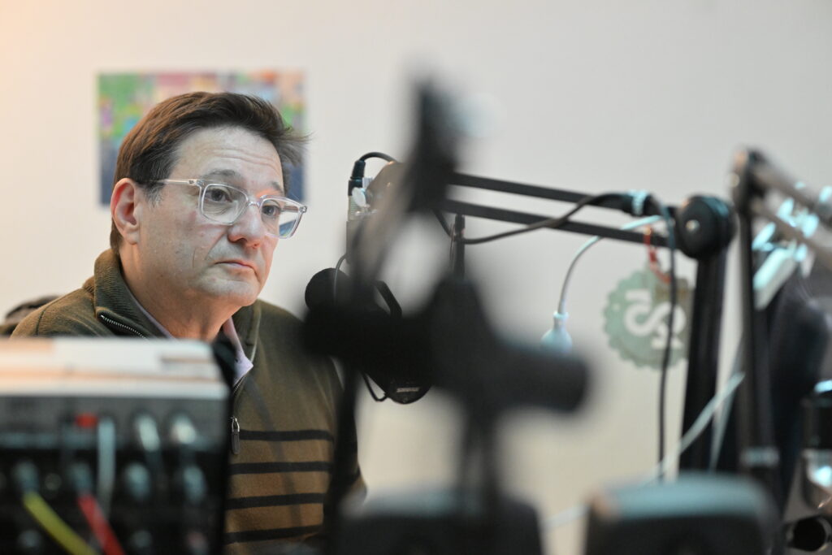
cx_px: 416
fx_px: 3120
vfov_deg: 10.2
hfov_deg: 15.2
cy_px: 278
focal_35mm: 135
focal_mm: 135
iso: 5000
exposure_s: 1/500
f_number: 2.2
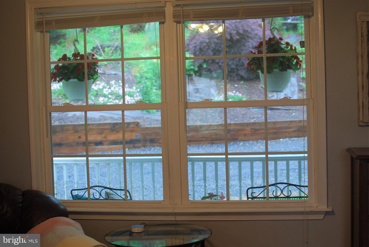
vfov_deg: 25.8
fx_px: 539
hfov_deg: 37.8
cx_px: 184
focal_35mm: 52
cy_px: 124
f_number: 3.2
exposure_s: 1/40
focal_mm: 35
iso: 200
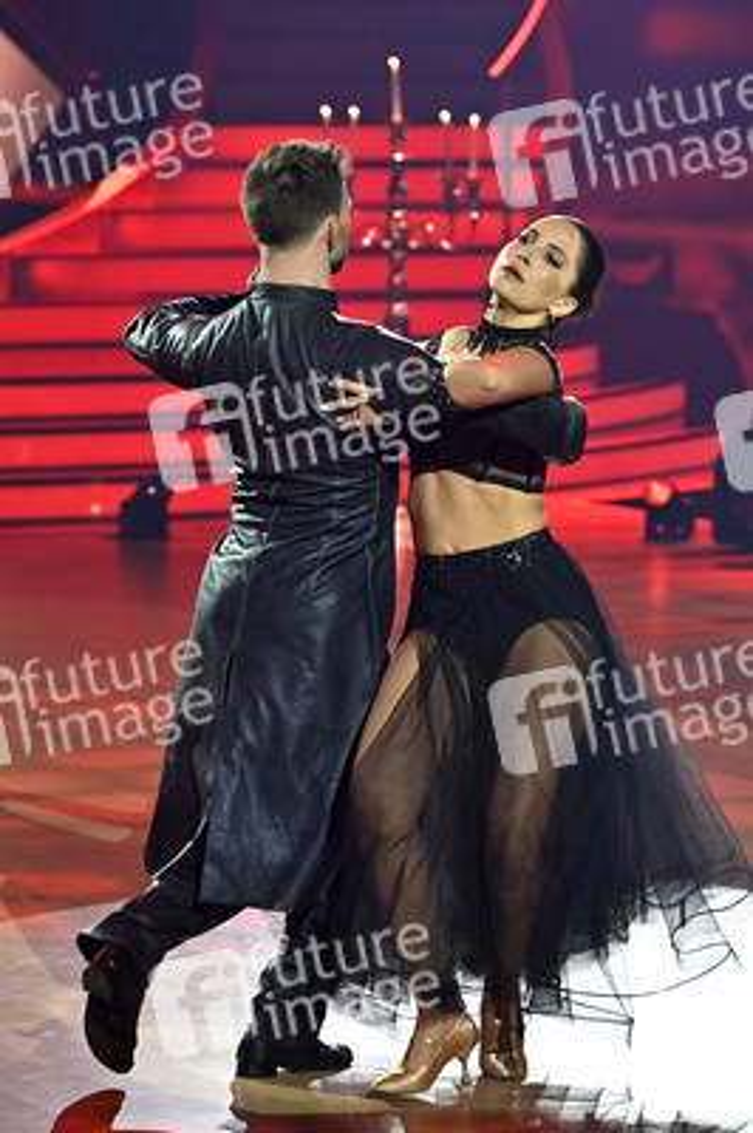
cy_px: 566
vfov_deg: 17.1
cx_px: 376
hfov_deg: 11.4
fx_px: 3771
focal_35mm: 120
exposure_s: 1/320
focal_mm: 120
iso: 1000
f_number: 4
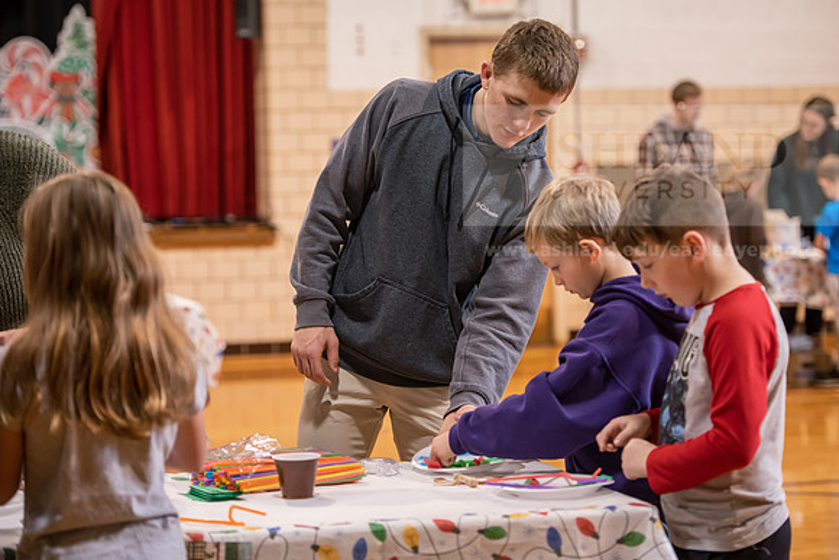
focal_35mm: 100
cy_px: 280
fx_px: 2331
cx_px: 420
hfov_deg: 20.4
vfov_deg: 13.7
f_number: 3.2
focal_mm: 100
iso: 1250
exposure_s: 1/160
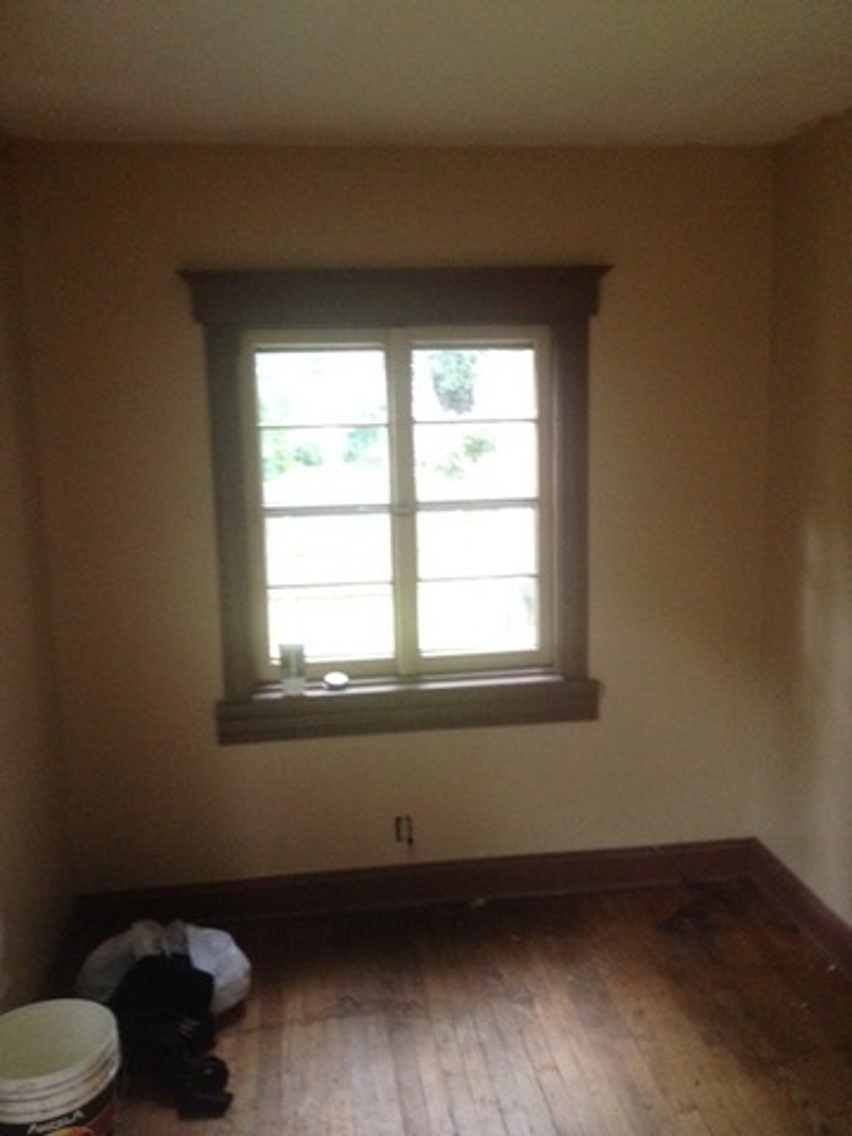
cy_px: 568
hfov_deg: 40.7
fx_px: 1149
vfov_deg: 52.6
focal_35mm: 35
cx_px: 426
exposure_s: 1/20
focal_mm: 4.28
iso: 320
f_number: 2.4
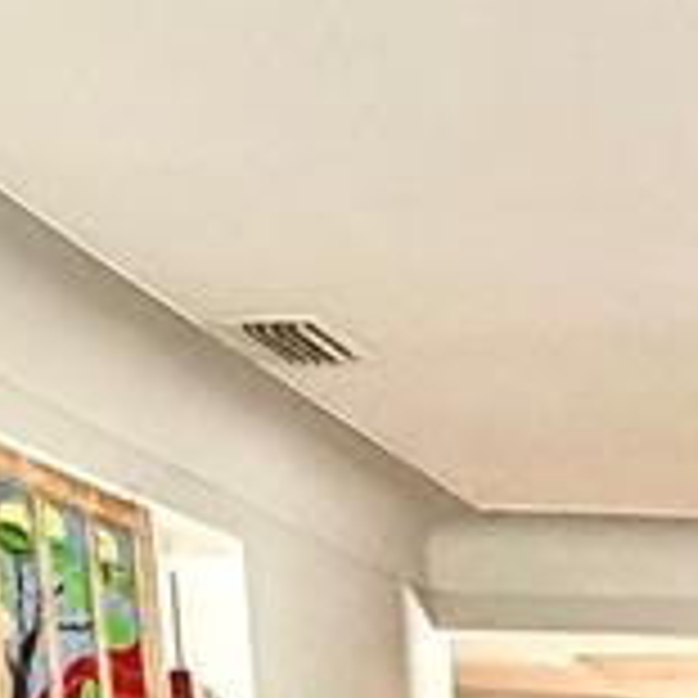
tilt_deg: -8.5
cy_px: 1184
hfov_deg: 18.3
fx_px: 1871
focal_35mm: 82
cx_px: 1108
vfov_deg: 17.8
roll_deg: +1.3
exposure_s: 1/60
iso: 400
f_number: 2.2
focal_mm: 2.22
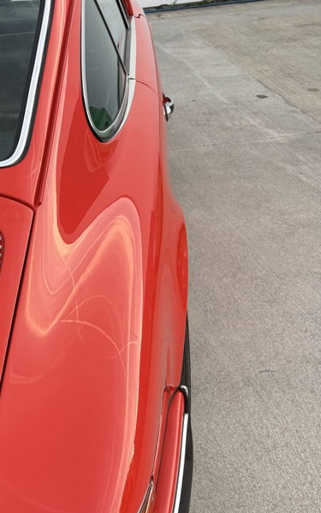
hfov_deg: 25.9
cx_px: -5
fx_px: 658
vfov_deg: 41.7
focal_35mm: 47
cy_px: 369
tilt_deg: -34.7
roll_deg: +5.8
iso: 50
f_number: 1.6
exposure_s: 1/122
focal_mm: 5.96
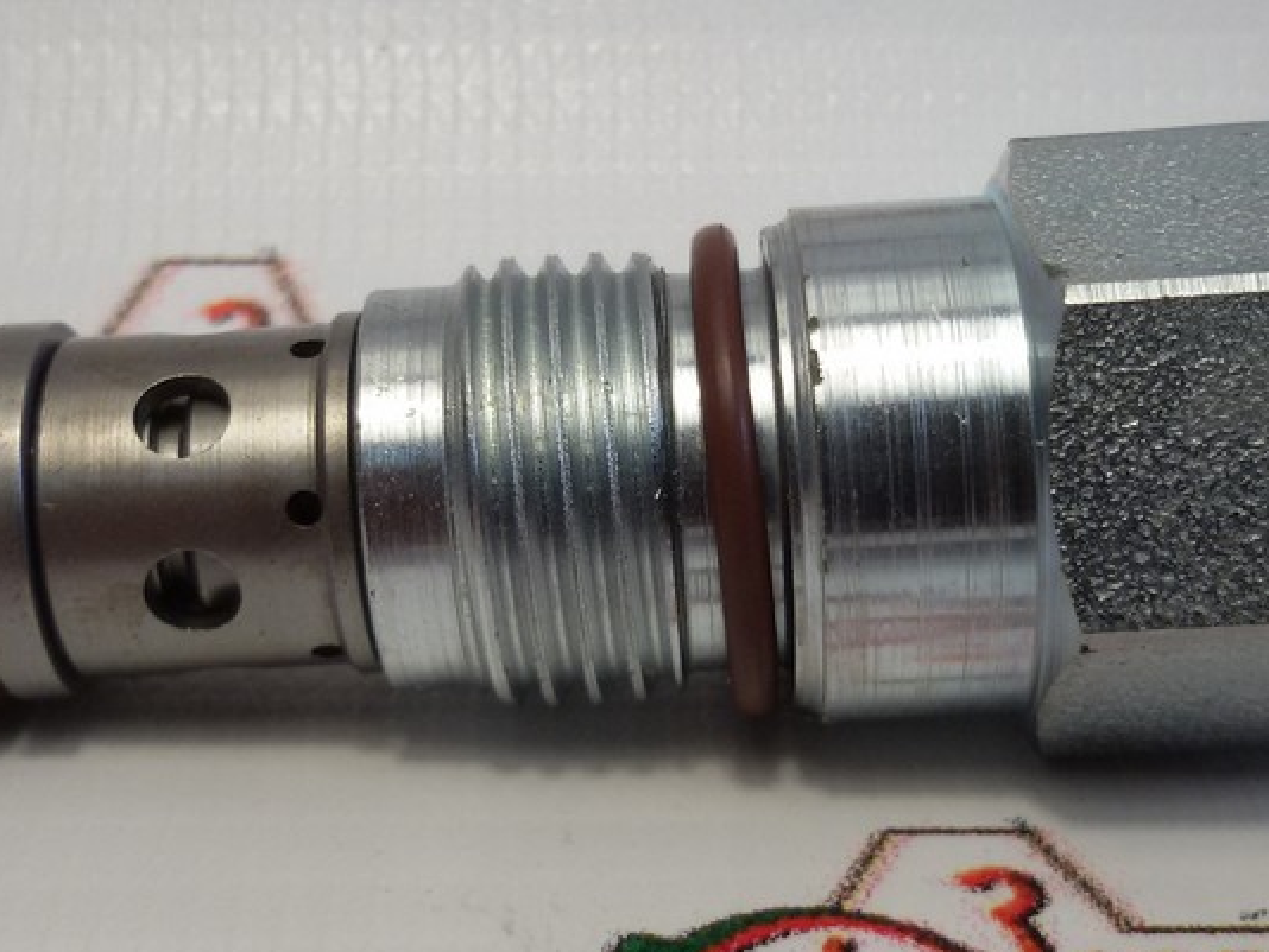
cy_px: 491
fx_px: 2127
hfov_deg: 33.2
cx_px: 642
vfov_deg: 25.2
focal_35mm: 58
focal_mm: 2.93
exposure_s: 1/100
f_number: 2.4
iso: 50
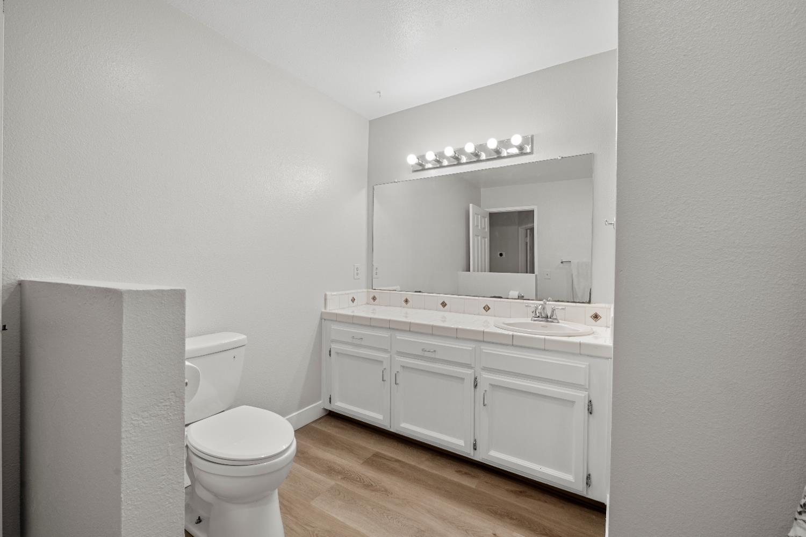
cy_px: 268
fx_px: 313
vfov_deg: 81.1
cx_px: 403
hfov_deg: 104.3
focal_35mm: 14
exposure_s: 1/6
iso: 250
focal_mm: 14
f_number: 9
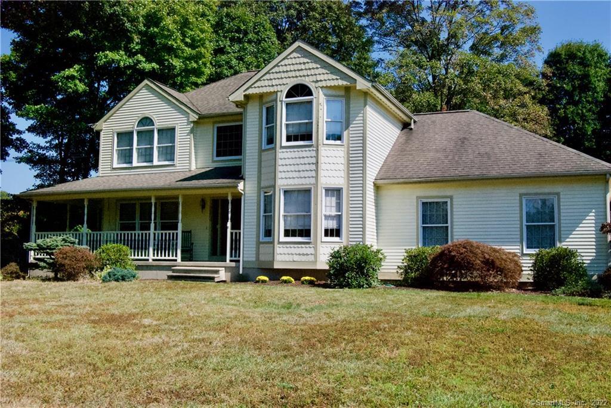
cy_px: 204
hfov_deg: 53.1
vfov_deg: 36.9
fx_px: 611
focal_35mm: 36
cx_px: 306
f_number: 16
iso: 1600
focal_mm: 24
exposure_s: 1/1000
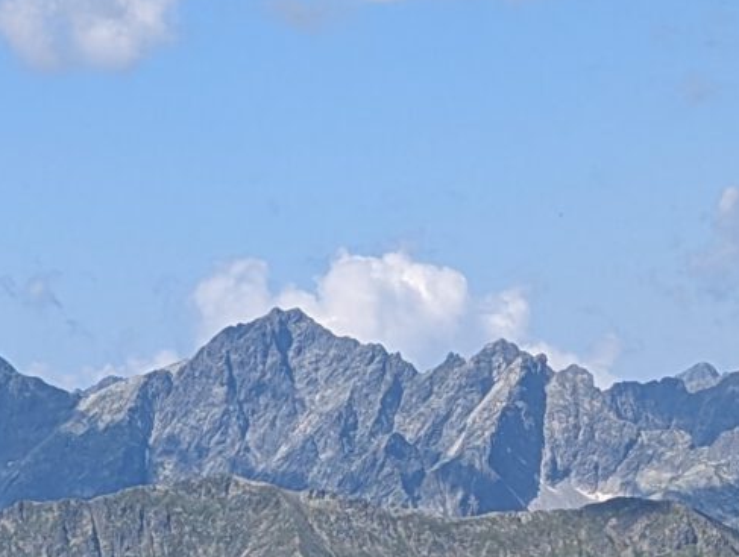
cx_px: -540
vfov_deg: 7.2
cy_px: 719
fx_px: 4405
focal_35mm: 206
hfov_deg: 9.2
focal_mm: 6.9
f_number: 1.68
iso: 19
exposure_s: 1/1005
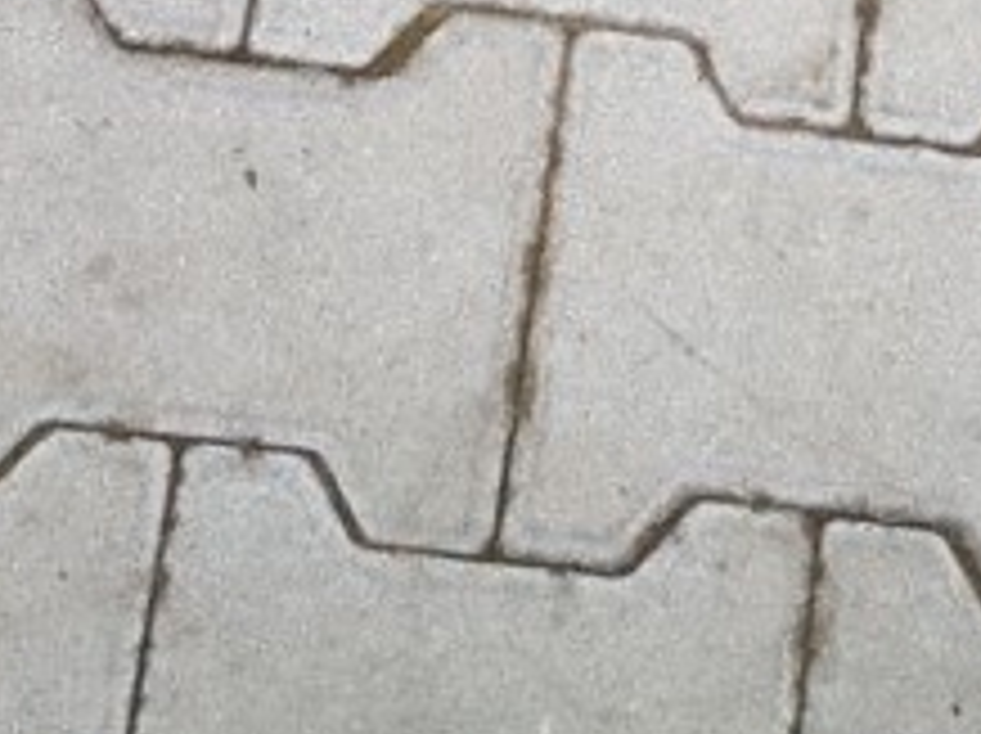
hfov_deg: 22.5
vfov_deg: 16.0
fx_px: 2435
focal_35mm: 86
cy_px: -288
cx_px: 788
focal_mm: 4.2
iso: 80
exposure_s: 1/50
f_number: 1.7
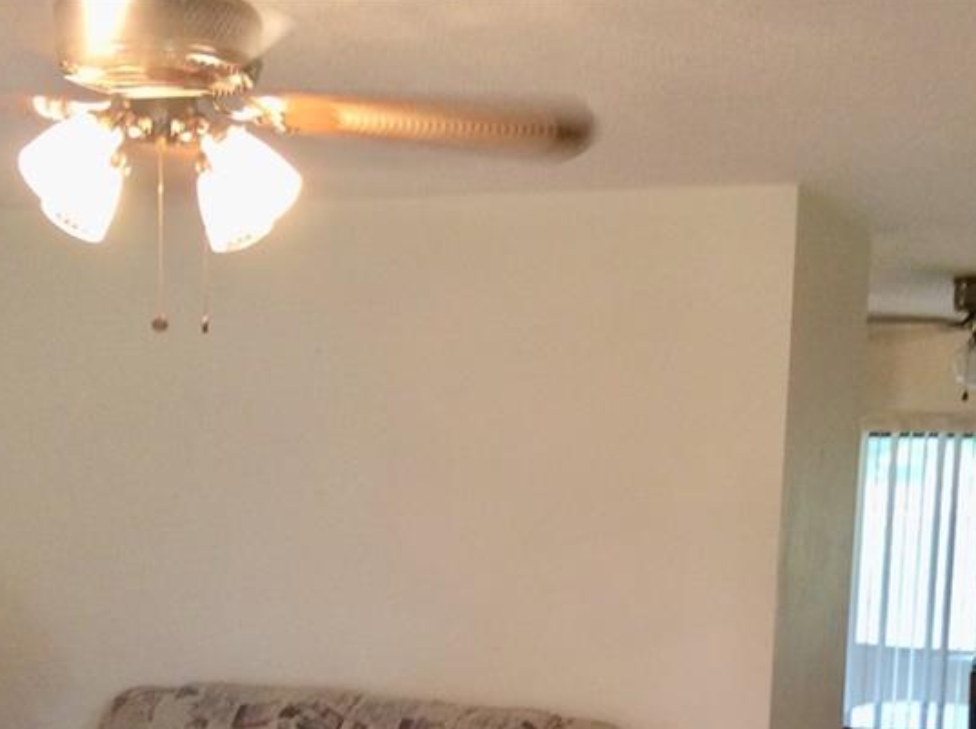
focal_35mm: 61
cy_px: 687
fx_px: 1717
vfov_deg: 23.2
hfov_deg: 31.7
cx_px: 562
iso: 100
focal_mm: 3.3
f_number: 2.4
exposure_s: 1/24
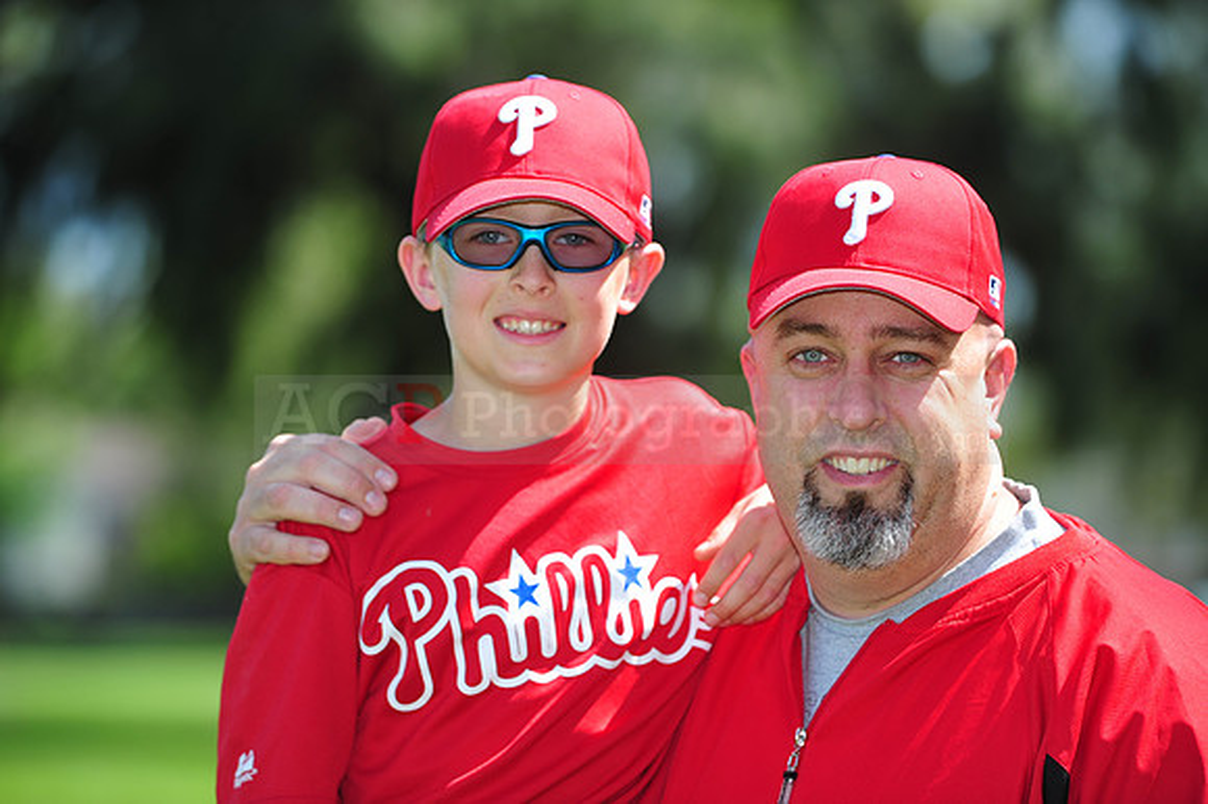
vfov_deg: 6.9
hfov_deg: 10.3
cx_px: 604
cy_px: 402
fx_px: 6707
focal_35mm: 200
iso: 200
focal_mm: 200
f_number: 4.5
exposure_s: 1/640
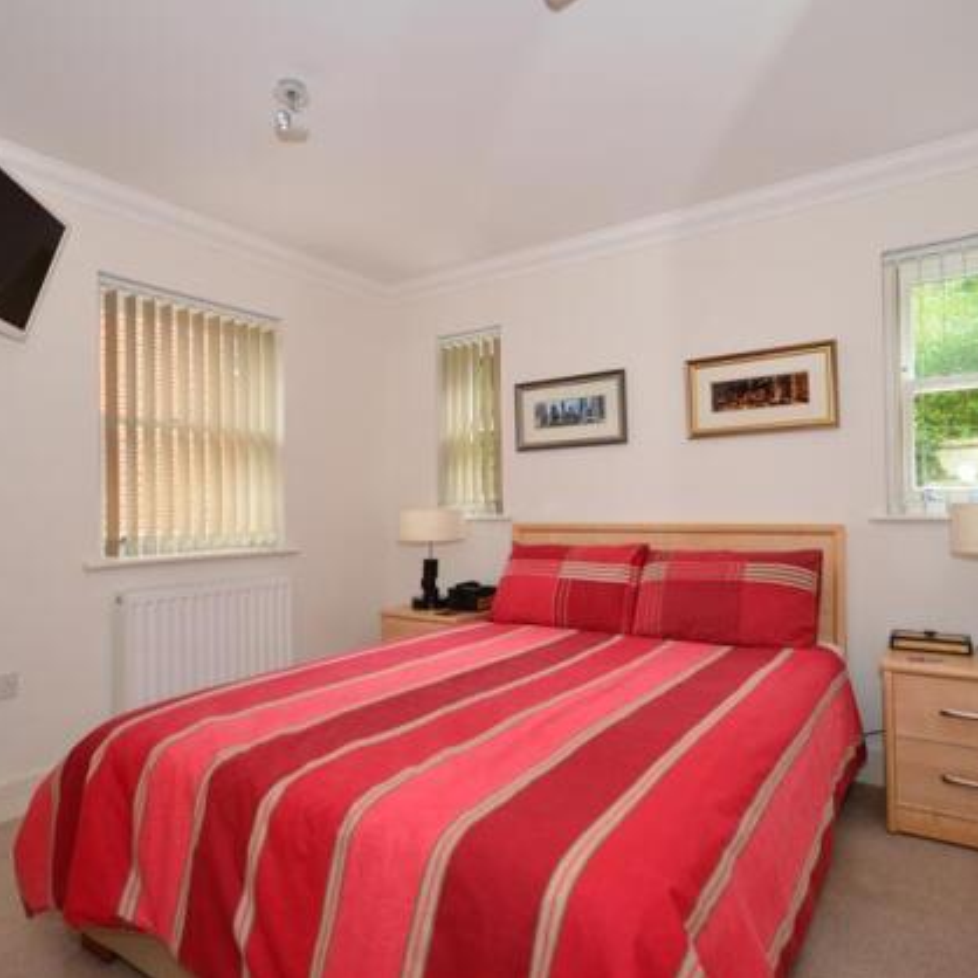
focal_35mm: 20
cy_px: 471
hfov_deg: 74.8
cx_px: 494
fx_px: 639
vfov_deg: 74.8
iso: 400
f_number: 5.6
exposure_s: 1/20
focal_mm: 10
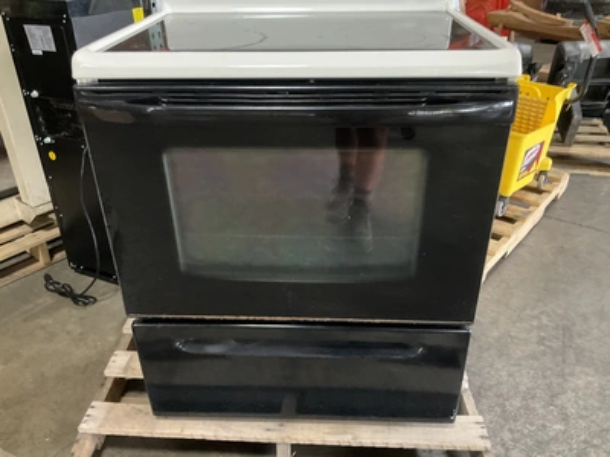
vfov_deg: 48.2
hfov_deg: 61.7
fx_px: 511
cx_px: 305
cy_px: 228
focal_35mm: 29
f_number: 1.8
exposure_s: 1/30
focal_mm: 3
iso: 320
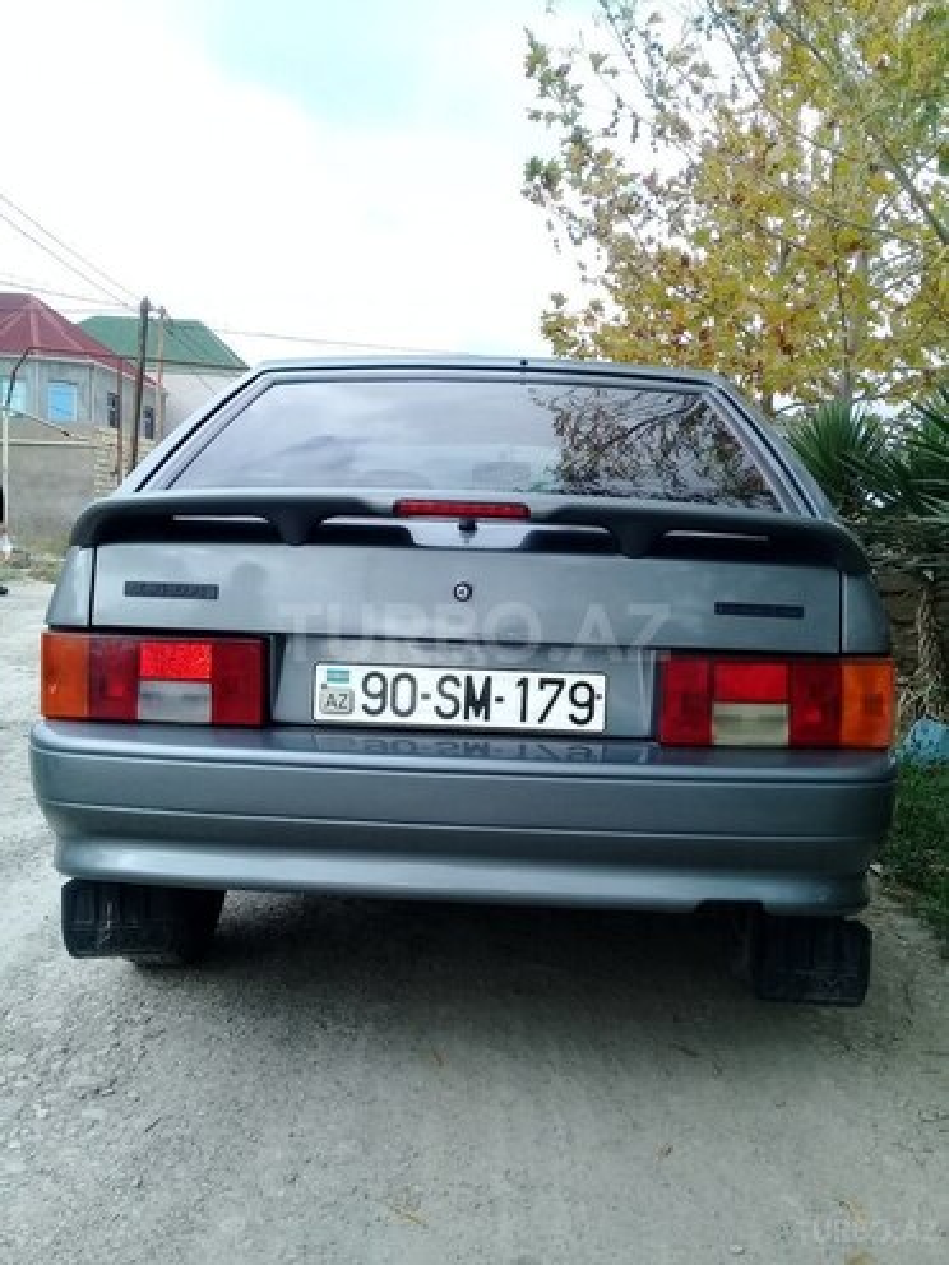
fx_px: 1133
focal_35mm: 31
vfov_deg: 58.4
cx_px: 474
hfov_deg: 45.4
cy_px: 632
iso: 64
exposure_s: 1/267
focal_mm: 3.3
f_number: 2.2
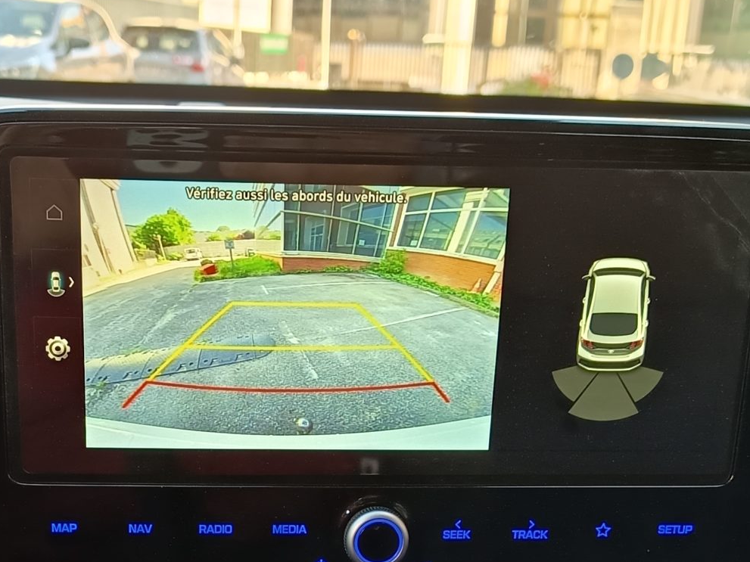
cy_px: 585
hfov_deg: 31.1
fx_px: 1343
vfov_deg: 22.6
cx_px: 281
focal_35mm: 62
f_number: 1.7
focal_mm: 5.24
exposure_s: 1/50
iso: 181
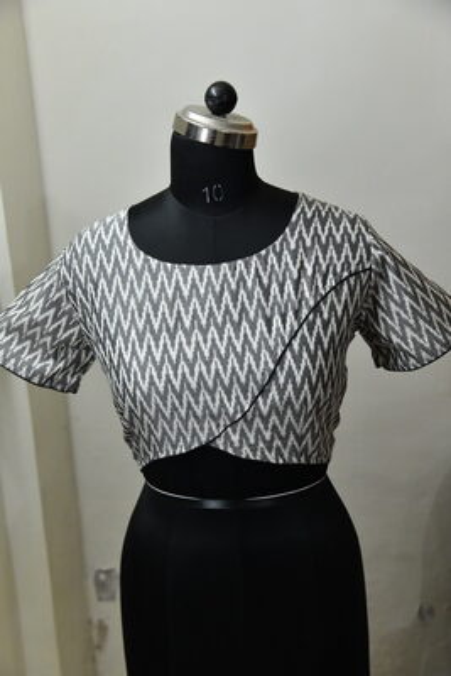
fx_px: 864
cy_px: 338
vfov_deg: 42.7
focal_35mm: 46
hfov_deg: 29.3
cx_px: 226
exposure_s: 1/250
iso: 5000
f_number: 4.5
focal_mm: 46
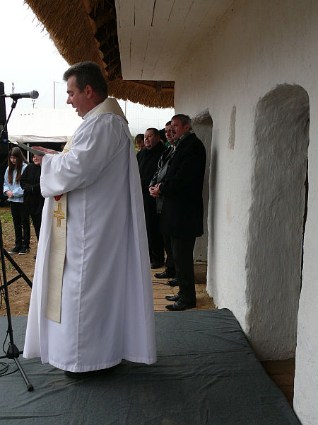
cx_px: 159
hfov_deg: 35.1
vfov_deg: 45.8
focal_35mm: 41
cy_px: 212
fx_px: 502
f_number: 4
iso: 100
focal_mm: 8.3
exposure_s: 1/125
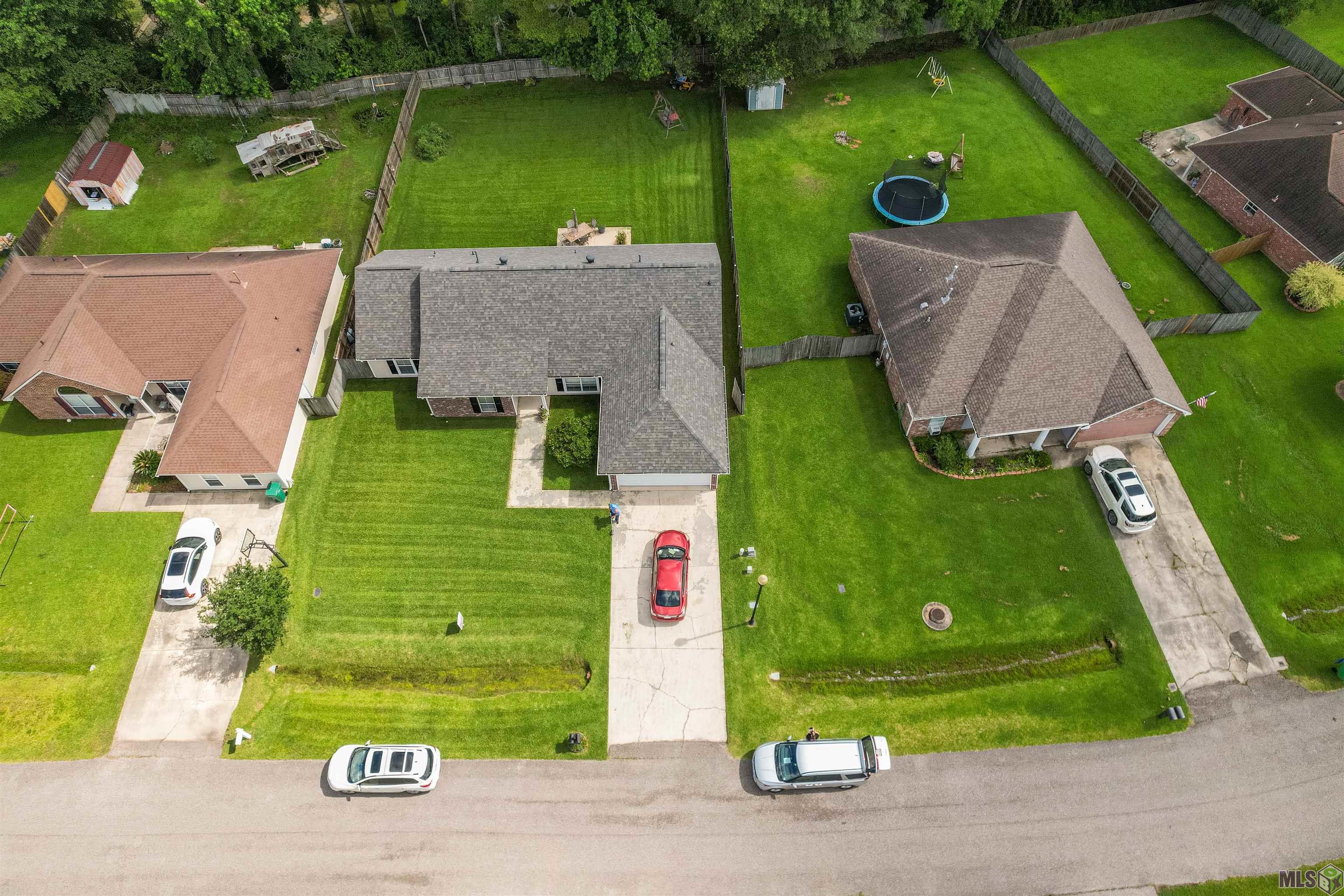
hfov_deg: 78.6
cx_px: 672
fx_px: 821
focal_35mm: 22
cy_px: 448
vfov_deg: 57.2
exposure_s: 1/180
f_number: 2.8
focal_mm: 8.38
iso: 120
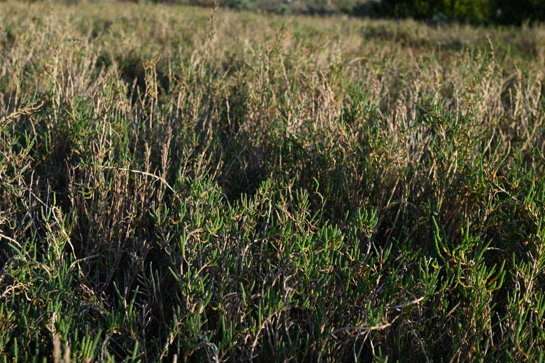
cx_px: 272
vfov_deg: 26.9
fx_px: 756
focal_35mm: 50
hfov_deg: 39.6
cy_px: 182
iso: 200
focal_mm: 50
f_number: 8
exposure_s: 1/80
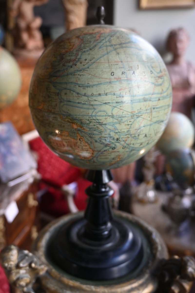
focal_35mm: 35
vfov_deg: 54.1
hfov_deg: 37.6
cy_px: 146
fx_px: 286
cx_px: 98
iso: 400
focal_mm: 23.5
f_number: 3.8
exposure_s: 1/200
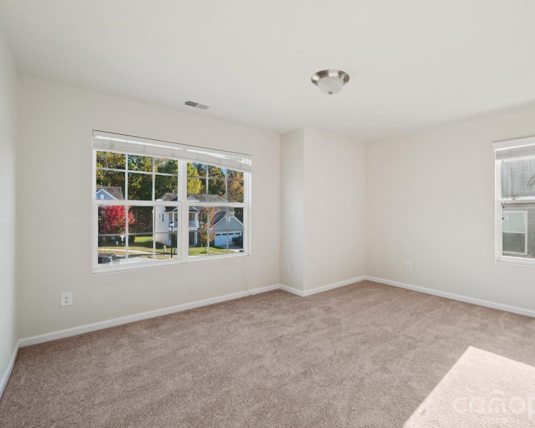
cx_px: 320
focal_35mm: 17
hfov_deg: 88.6
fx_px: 269
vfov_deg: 77.0
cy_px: 214
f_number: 8
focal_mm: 10
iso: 160
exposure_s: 1/30
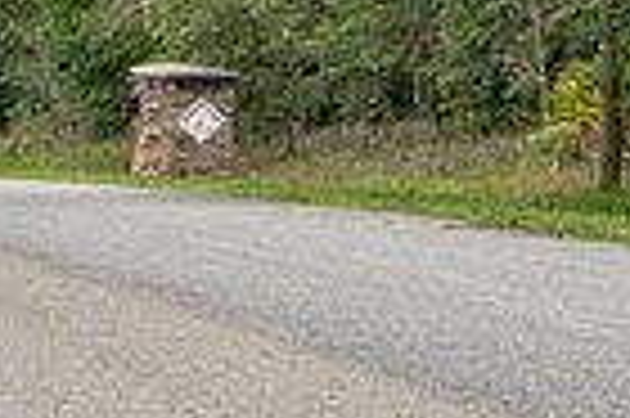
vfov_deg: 7.3
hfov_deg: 8.8
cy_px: -43
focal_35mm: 186
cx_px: 1966
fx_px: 3251
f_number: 8
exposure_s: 1/400
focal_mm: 16
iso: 320
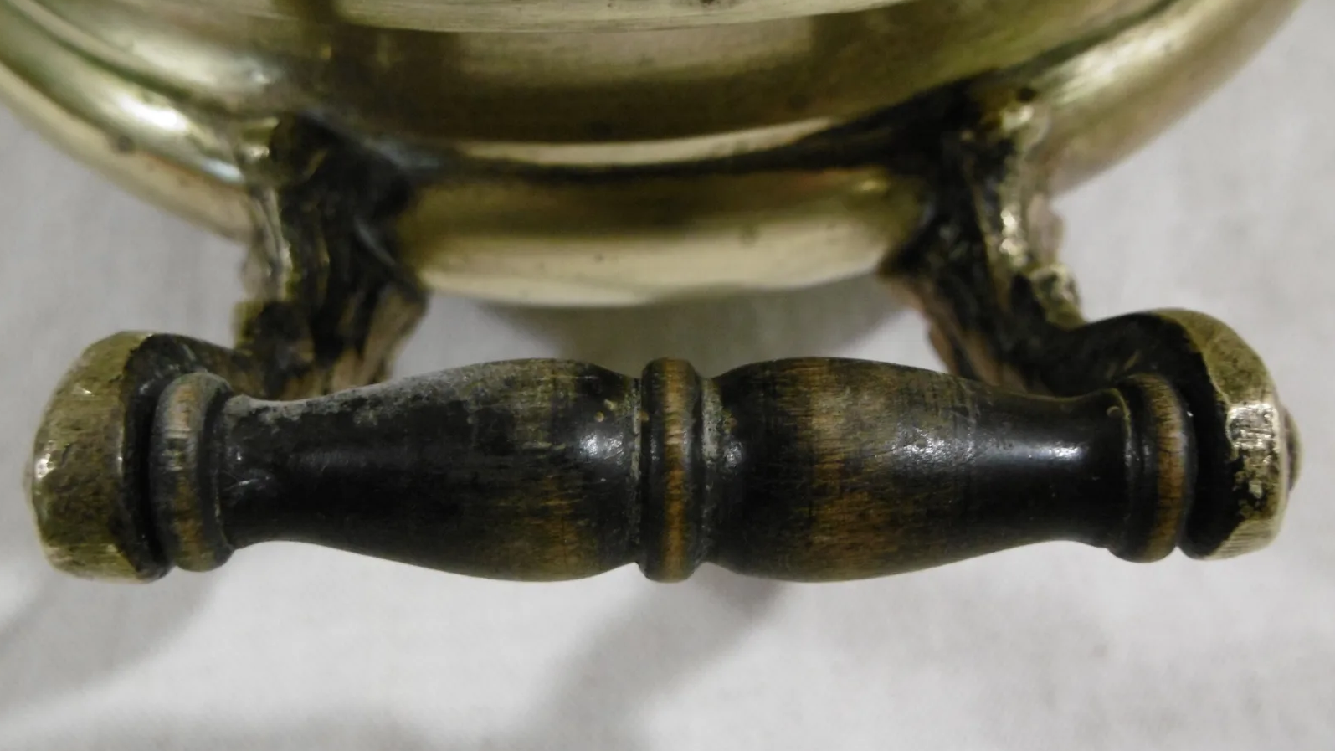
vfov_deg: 25.4
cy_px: 468
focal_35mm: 47
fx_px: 1664
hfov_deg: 43.7
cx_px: 667
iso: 400
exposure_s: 1/25
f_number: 3.8
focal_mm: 7.7
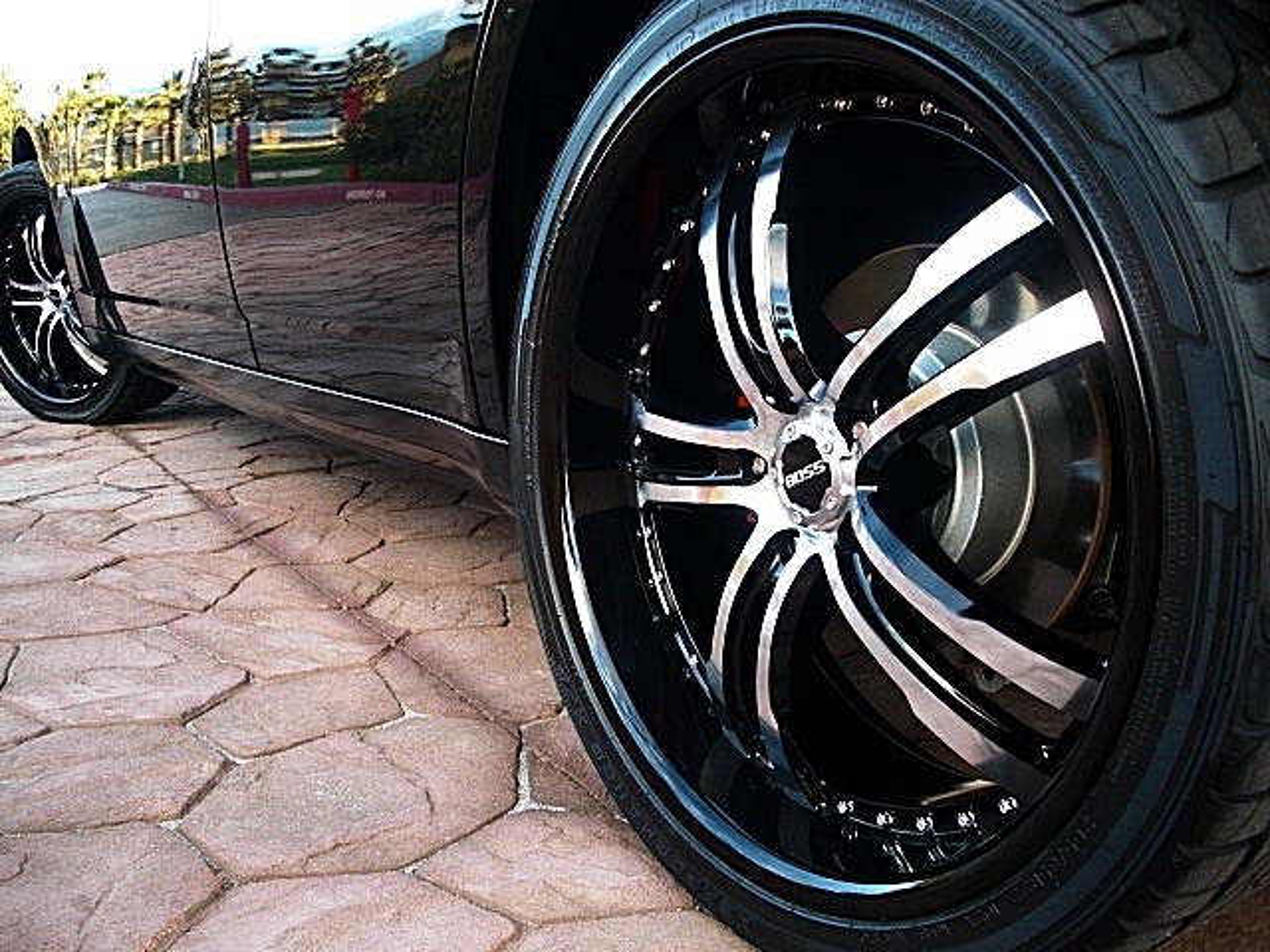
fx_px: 1321
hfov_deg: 51.4
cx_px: 635
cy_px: 476
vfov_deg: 39.7
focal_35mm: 36
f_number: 2.8
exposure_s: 1/125
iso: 400
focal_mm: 6.3
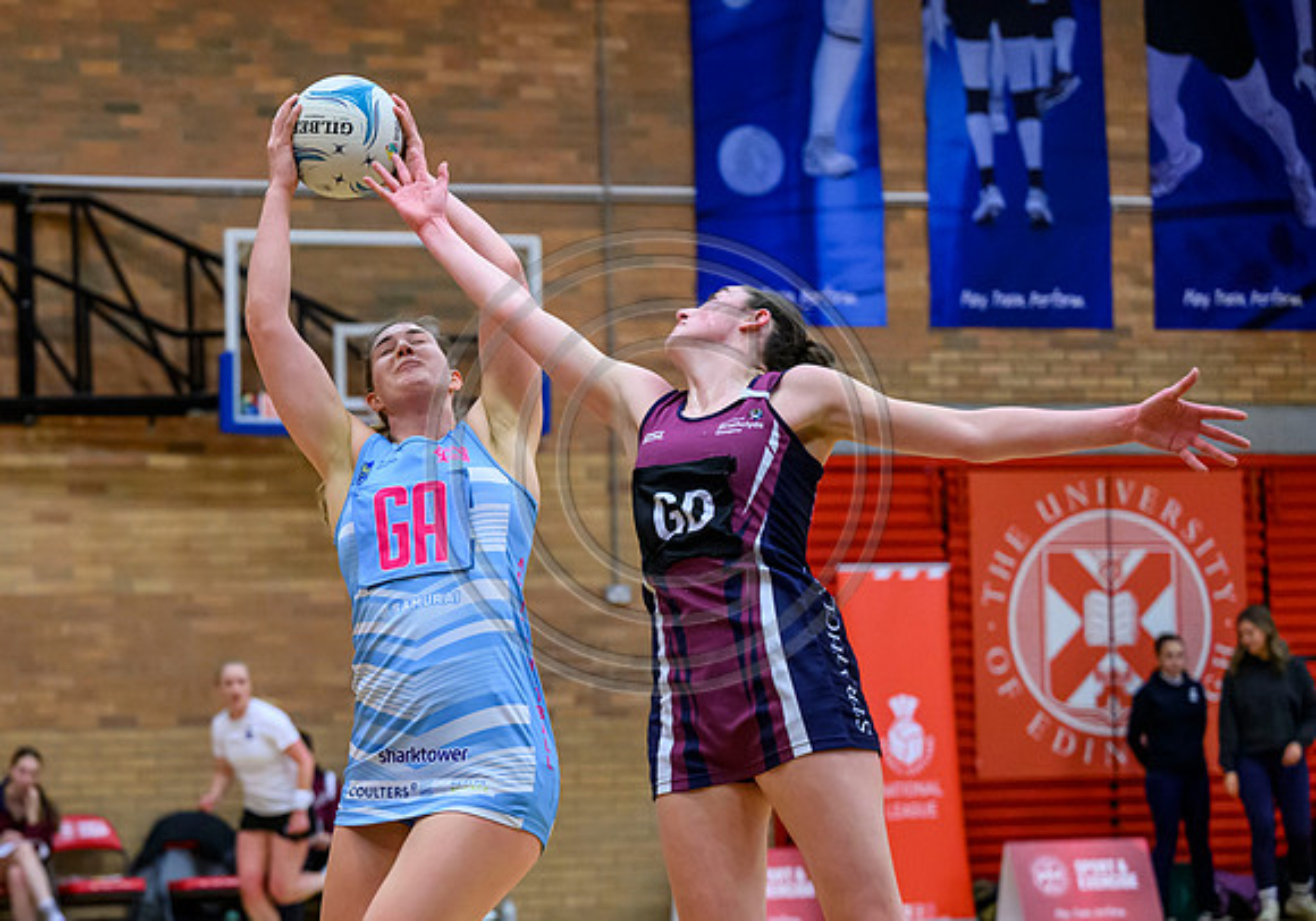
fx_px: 4040
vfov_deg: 13.0
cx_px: 325
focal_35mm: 109
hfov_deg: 18.4
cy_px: 603
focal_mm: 72
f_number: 2.8
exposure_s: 1/1000
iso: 5000
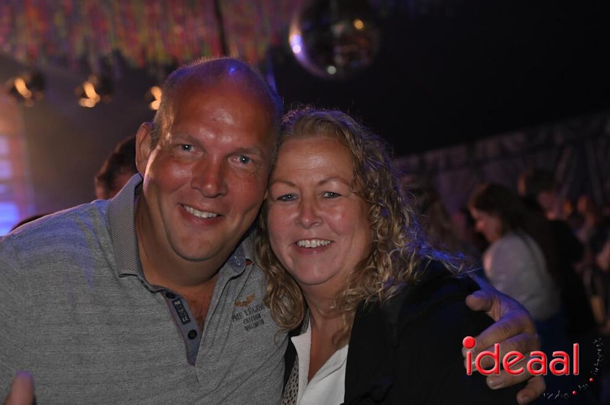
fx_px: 982
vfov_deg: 23.3
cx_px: 305
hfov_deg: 34.5
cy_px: 202
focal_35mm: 58
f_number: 4
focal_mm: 58
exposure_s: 1/60
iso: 3200
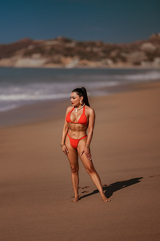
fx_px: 900
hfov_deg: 10.2
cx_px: 80
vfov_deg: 15.2
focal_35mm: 135
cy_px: 120
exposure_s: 1/8000
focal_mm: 135
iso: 50
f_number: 1.8
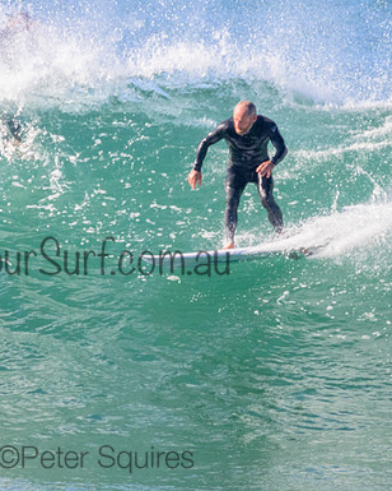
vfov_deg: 1.3
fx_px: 22217
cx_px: 146
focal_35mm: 1532
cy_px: 230
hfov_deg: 1.0
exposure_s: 1/2000
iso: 2200
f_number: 11
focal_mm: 800
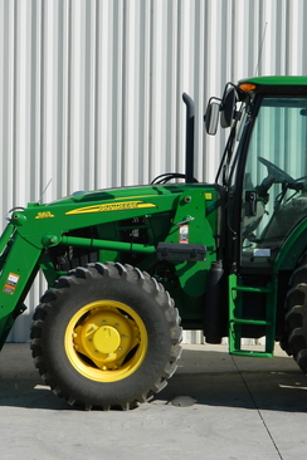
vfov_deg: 23.1
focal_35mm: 88
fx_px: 1126
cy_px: 251
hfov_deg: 15.5
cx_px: 167
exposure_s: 1/800
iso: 80
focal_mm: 10.2
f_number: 3.8
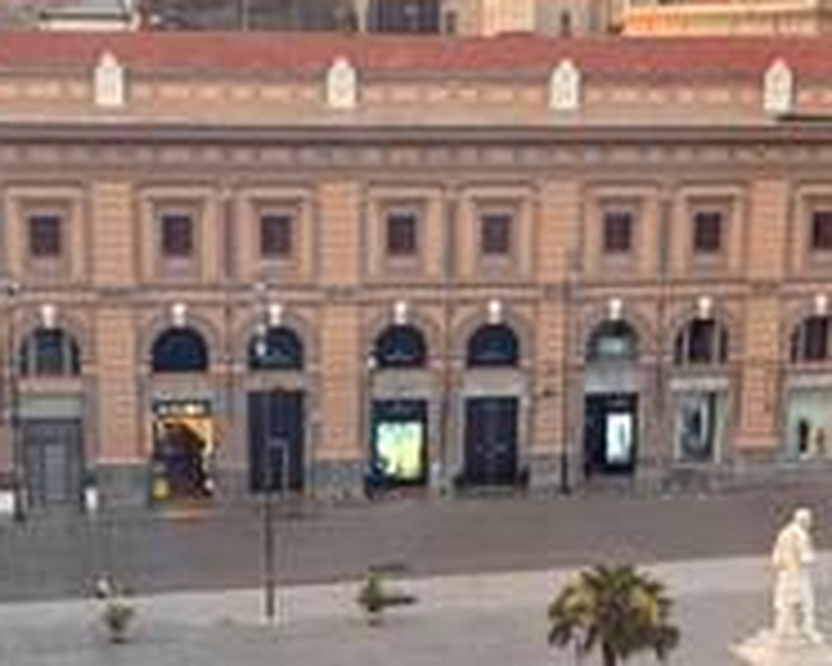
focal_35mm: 99
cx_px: 405
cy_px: 778
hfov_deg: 19.4
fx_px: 2438
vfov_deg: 15.1
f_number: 1.6
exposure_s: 1/122
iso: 100
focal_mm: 5.96
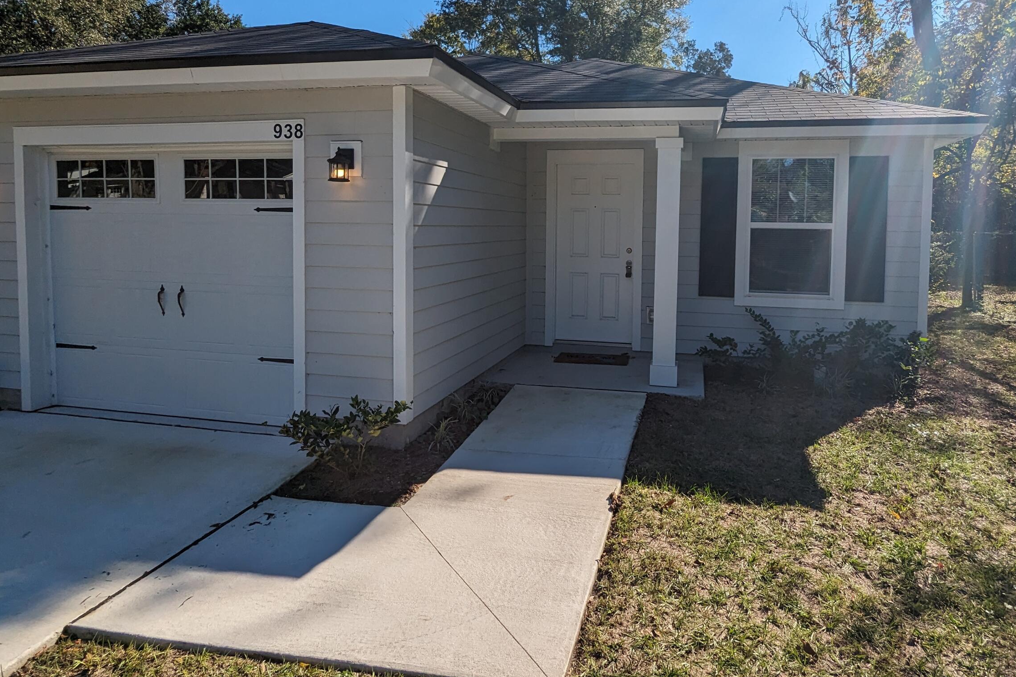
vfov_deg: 56.6
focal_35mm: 22
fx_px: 621
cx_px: 563
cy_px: 255
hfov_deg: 78.3
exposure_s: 1/1637
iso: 48
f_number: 2.2
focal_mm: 2.35
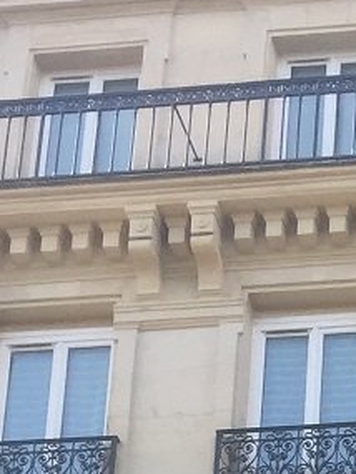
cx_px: 725
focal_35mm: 166
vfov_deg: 10.4
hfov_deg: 8.5
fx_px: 2275
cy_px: 1119
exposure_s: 1/353
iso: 32
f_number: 2.2
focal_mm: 4.15
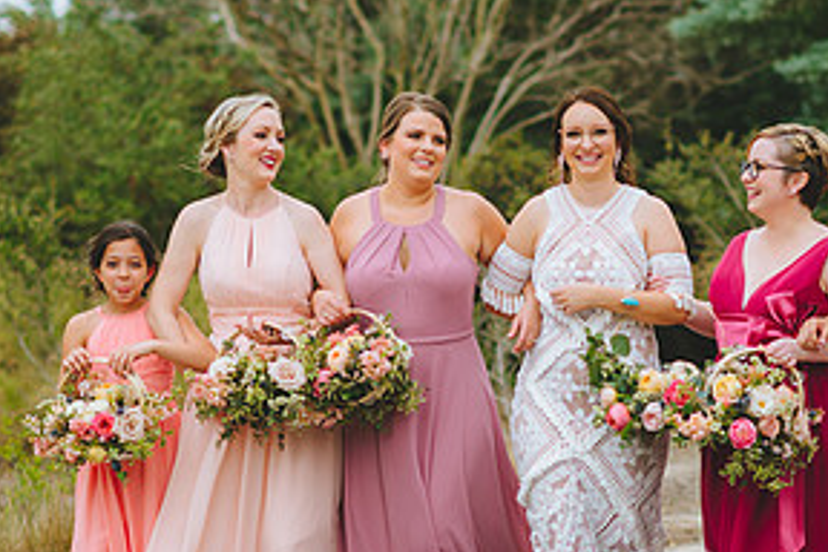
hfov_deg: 12.0
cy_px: 385
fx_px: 3933
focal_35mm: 171
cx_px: 546
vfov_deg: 8.0
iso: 200
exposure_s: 1/1600
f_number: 2.2
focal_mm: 85
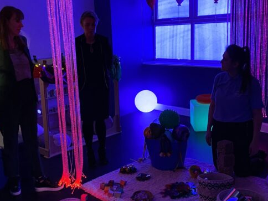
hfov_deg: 43.7
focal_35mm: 43
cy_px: 102
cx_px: 111
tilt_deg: -11.8
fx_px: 333
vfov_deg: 33.6
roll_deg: +2.8
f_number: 1.8
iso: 640
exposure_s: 1/30
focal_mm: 4.25
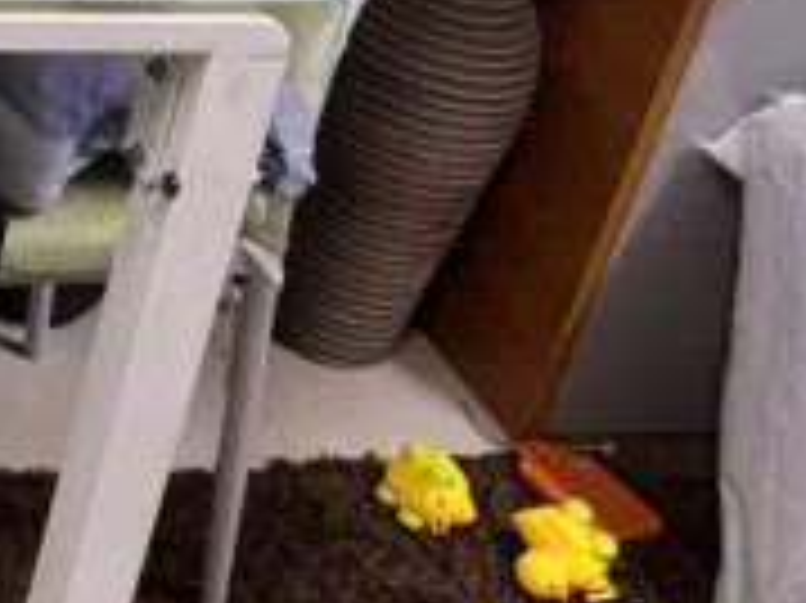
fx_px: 2001
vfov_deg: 16.5
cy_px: -104
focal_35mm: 86
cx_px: -545
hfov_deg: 18.8
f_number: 1.78
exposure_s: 1/100
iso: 100
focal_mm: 6.76
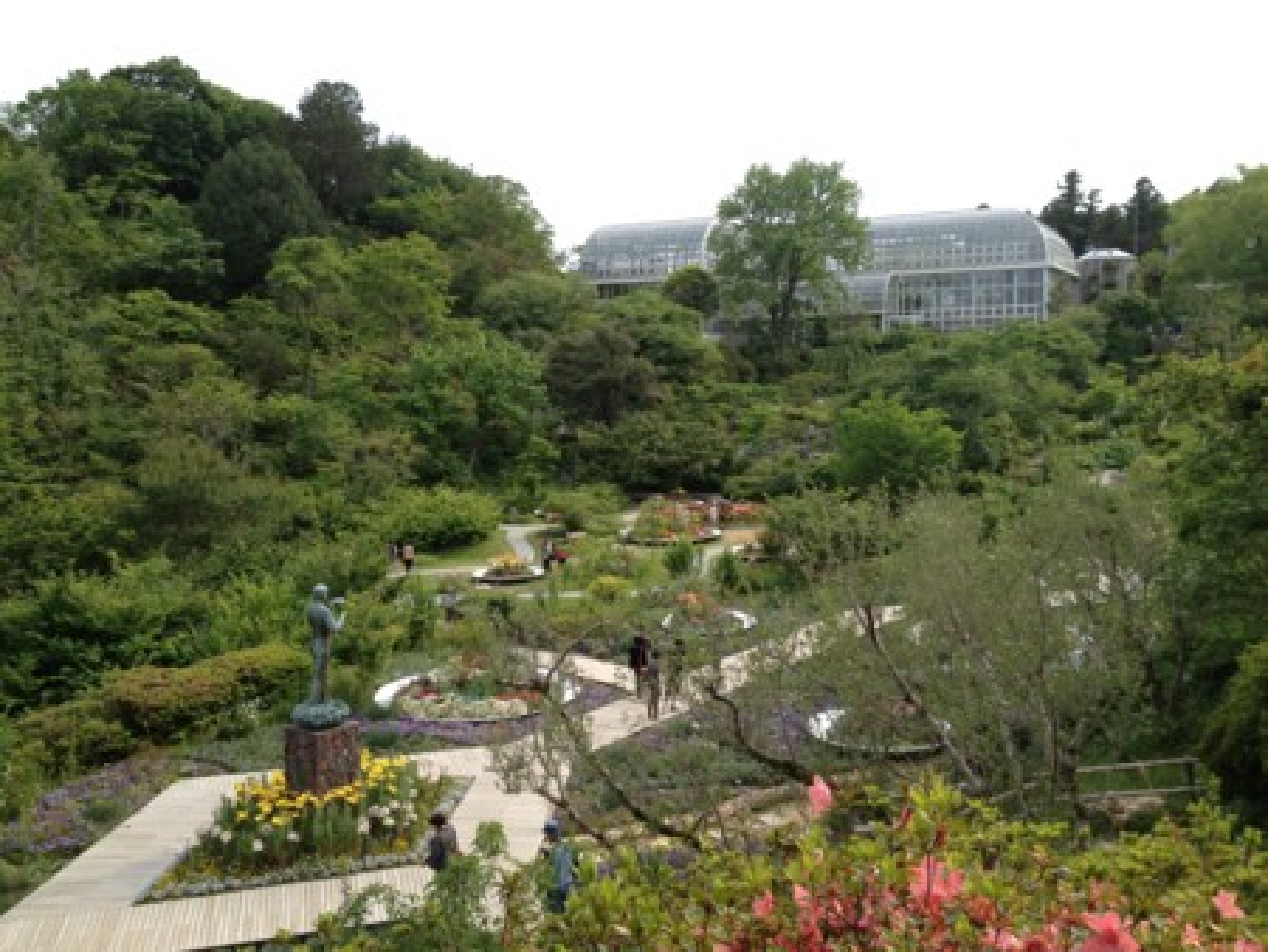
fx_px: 1283
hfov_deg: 52.6
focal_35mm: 35
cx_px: 634
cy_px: 476
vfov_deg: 40.7
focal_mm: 4.28
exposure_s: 1/620
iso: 64
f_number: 2.4
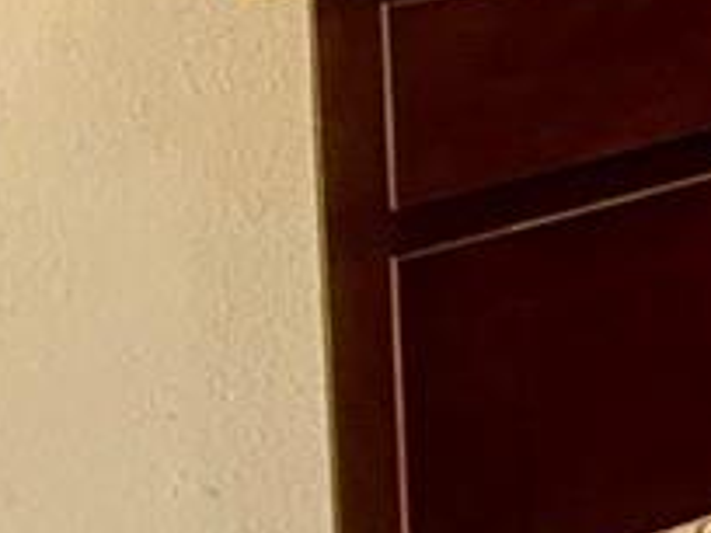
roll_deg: -1.9
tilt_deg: -4.0
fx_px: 2259
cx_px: 2492
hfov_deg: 9.6
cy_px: -798
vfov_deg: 11.1
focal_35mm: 110
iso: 320
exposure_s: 1/120
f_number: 2.2
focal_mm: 2.22
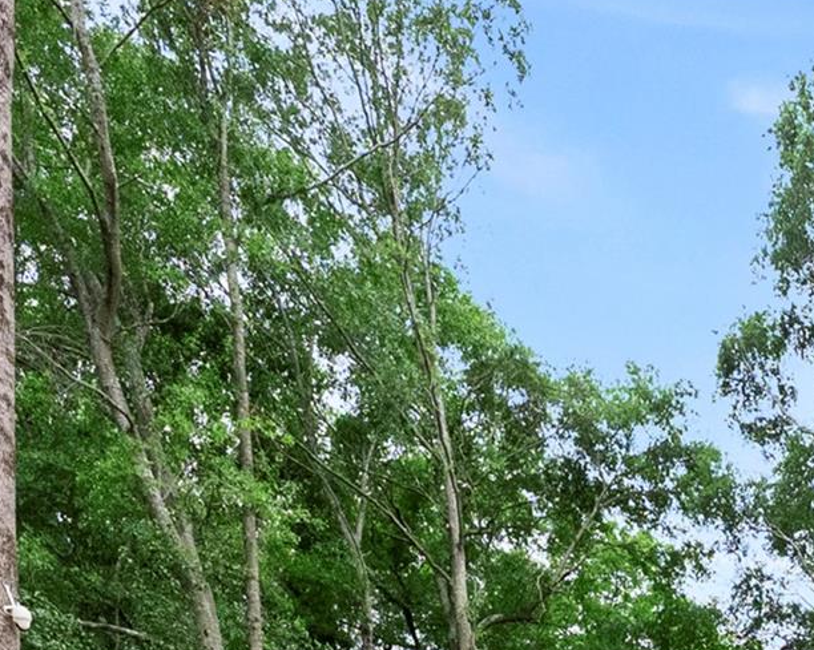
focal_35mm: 44
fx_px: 1060
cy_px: 894
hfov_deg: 33.5
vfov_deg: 27.2
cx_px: 994
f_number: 9
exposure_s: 1/2500
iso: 2000
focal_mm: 14
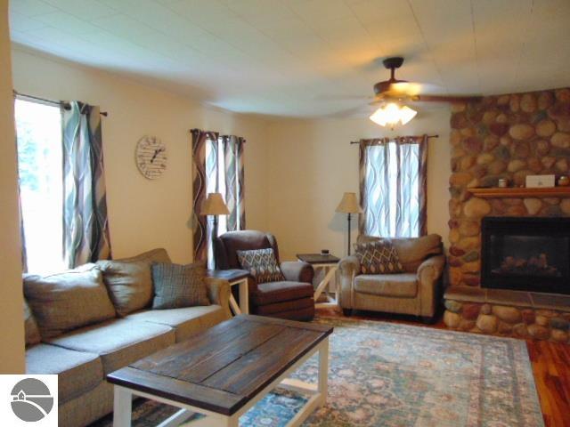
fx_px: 412
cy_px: 214
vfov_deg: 54.9
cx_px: 285
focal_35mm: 25
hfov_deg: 69.4
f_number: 3
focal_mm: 4.5
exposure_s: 1/40
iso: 500
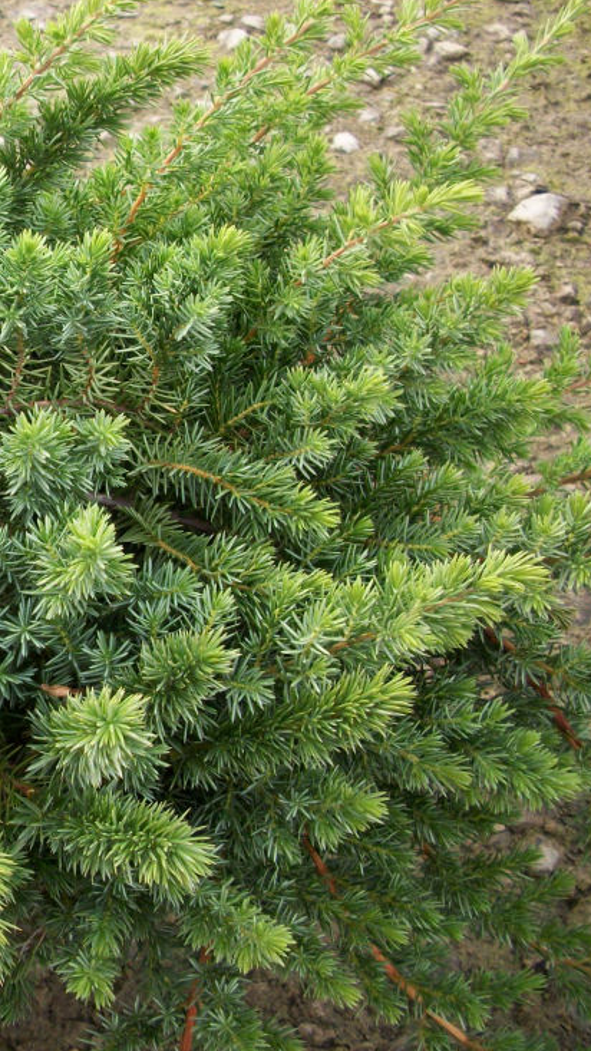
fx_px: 1450
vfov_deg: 39.9
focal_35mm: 52
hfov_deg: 21.6
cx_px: -86
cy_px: 533
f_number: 3.1
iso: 160
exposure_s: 1/500
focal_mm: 6.3
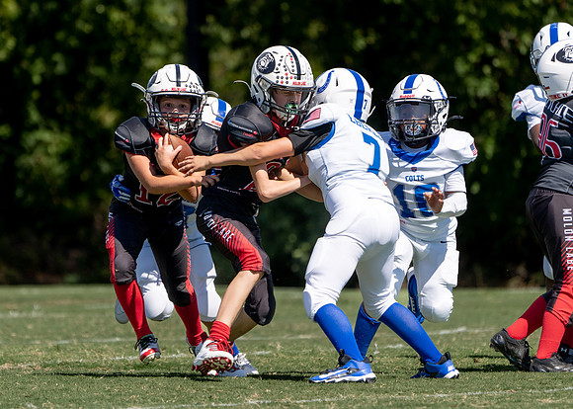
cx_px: 244
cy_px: 194
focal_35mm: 429
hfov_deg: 4.7
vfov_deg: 3.4
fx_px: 6977
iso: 320
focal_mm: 306
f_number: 5.6
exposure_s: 1/2000
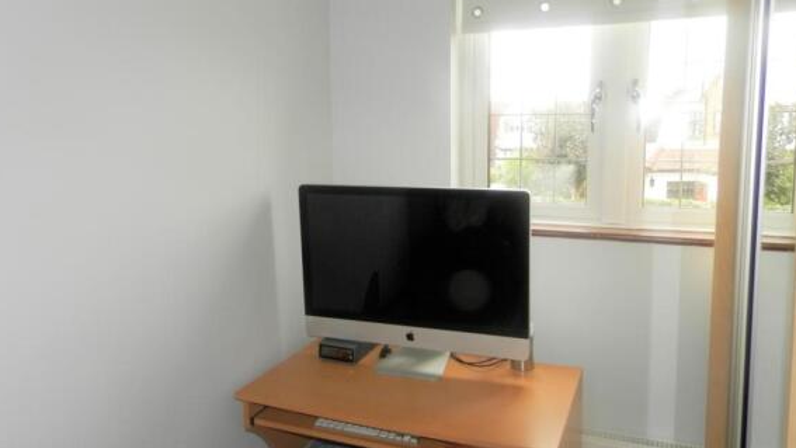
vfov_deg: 41.4
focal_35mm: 28
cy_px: 195
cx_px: 394
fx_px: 591
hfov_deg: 67.9
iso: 100
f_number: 3.1
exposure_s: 1/30
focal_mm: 4.5
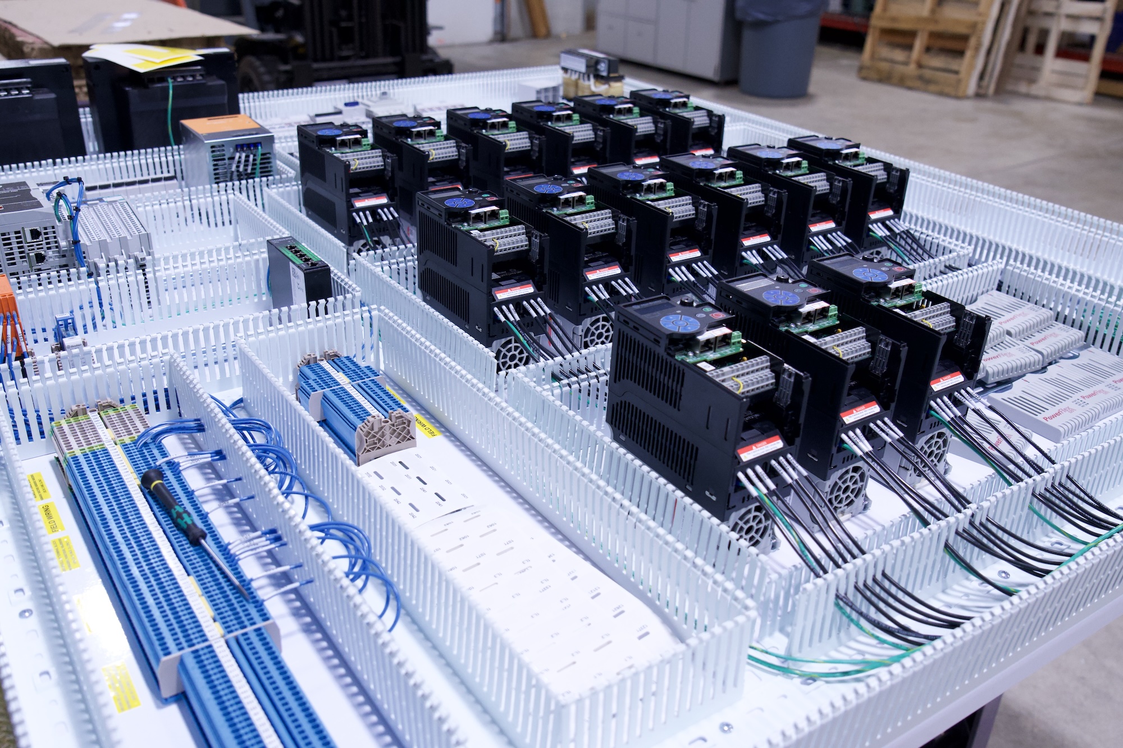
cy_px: 374
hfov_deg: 59.5
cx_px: 562
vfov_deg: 41.7
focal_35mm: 32
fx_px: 982
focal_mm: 21
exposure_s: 1/250
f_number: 3.5
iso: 1600
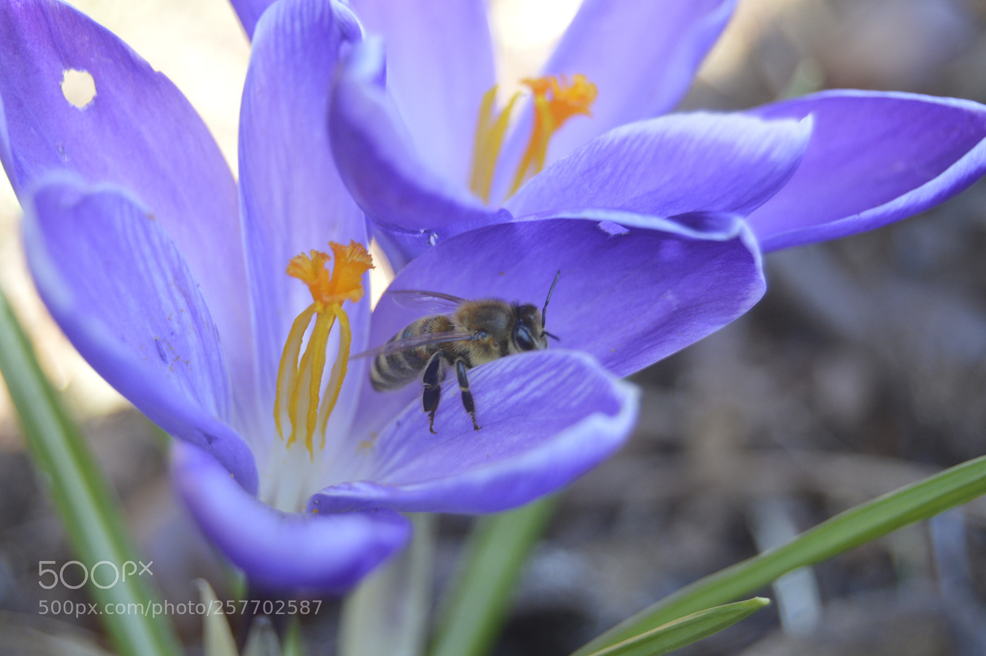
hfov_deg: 24.6
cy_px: 328
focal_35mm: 82
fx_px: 2258
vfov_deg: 16.5
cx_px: 493
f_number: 5.6
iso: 400
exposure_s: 1/100
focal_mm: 55
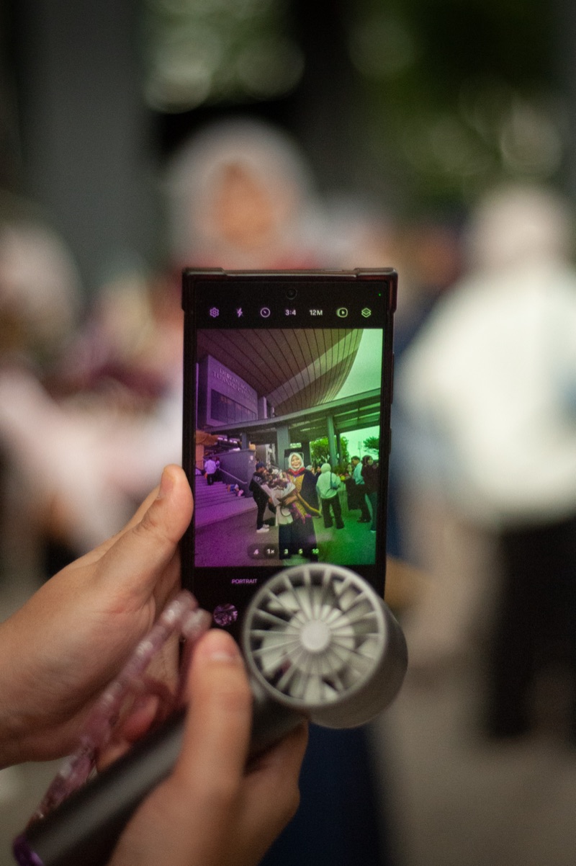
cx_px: 288
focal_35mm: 50
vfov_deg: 39.6
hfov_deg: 27.0
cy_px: 433
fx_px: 1201
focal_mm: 50
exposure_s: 1/1000
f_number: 1.8
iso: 3600
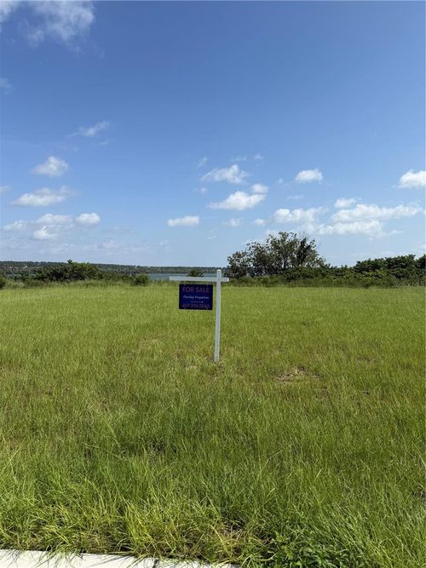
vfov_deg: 71.6
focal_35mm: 24
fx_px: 394
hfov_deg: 56.8
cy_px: 284
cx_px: 213
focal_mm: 6.76
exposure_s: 1/6711
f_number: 1.78
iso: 80
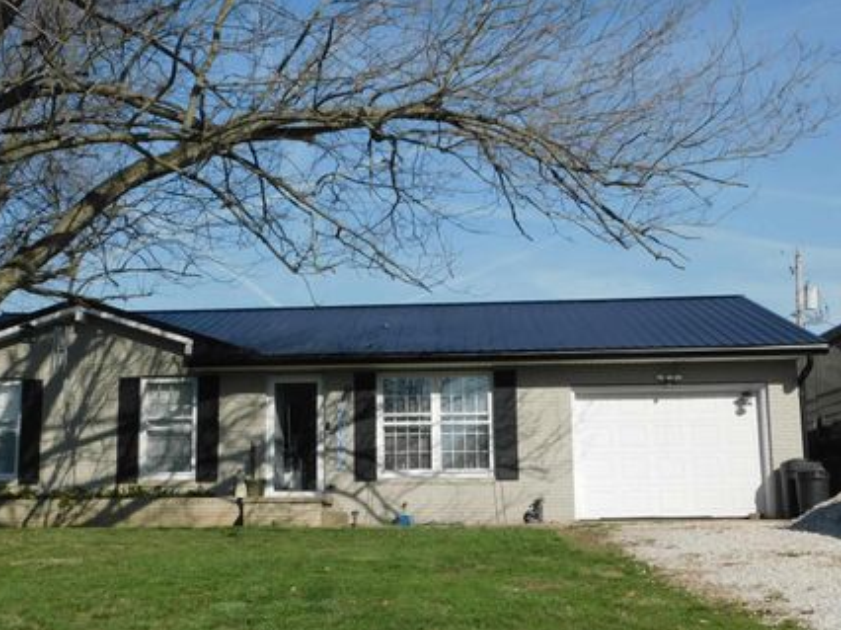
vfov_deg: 30.8
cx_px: 357
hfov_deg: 40.4
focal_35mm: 47
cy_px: 337
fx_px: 1141
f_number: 3.6
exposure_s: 1/1250
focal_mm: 7.1
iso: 125
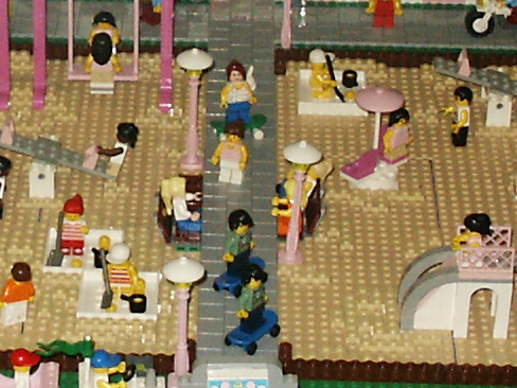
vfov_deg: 9.1
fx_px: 2434
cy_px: 21
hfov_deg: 12.0
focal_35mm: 163
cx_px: 43
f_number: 3
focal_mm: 7.18
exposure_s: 1/45
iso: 200
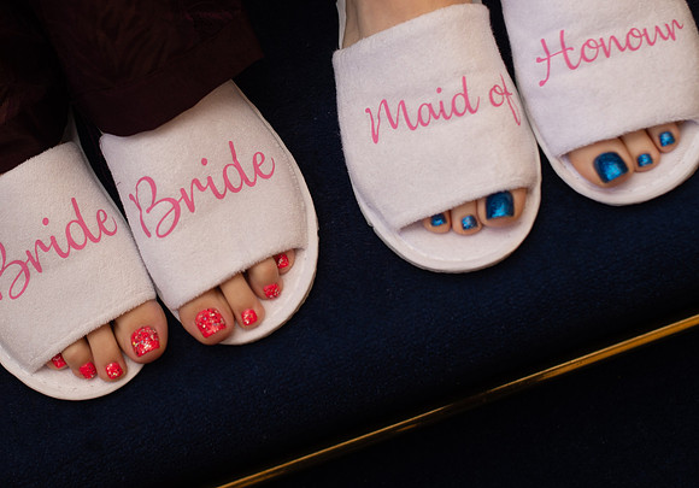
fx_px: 1305
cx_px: 242
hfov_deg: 29.8
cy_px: 184
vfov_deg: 21.1
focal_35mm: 66
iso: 250
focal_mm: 35
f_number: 2.5
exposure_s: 1/100
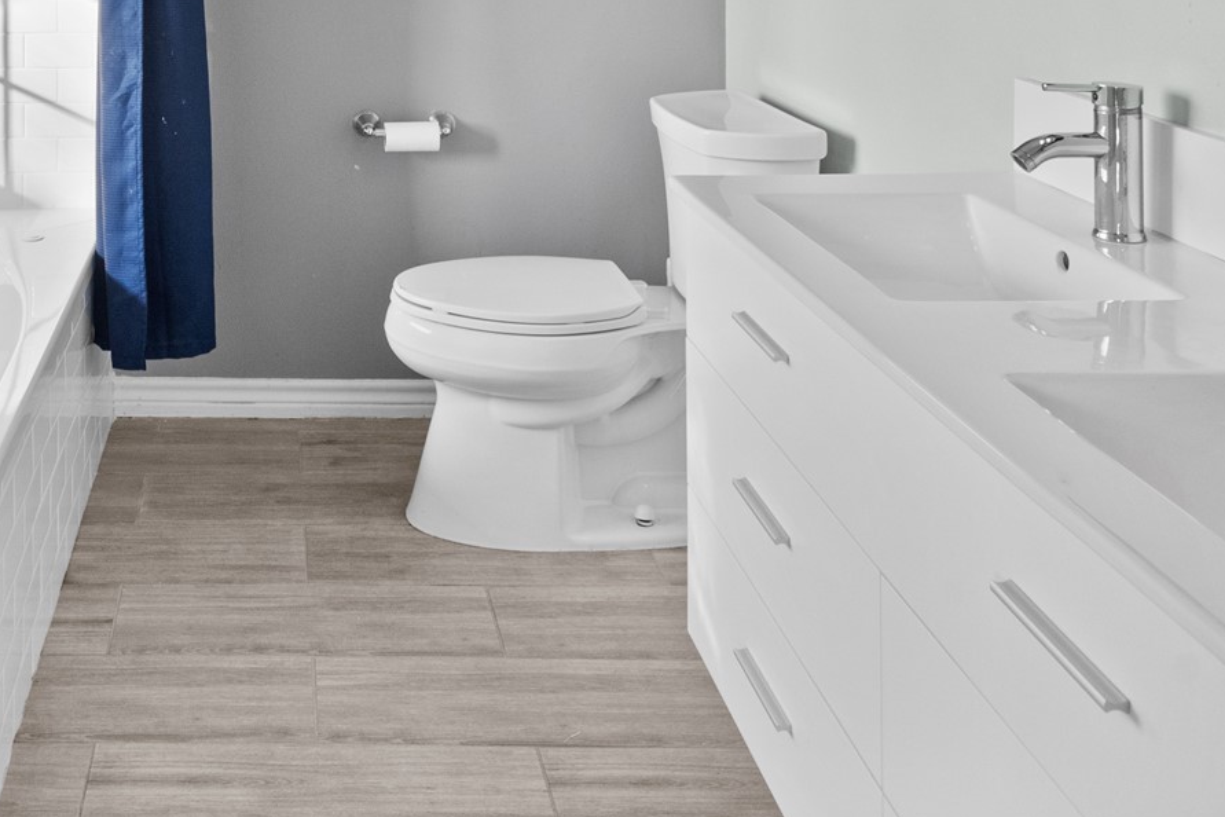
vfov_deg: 29.5
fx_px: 1327
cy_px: -161
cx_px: 286
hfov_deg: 47.4
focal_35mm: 39
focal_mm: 16
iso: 1250
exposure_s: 1/20
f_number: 8
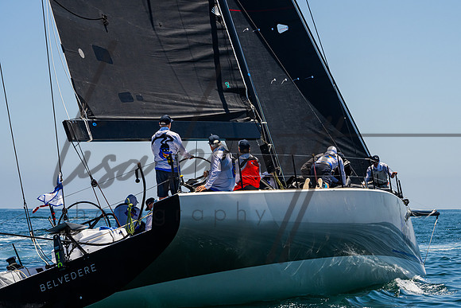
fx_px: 1583
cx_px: 263
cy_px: 139
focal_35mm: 124
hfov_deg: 16.6
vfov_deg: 11.1
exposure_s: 1/2500
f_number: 8
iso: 500
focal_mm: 105
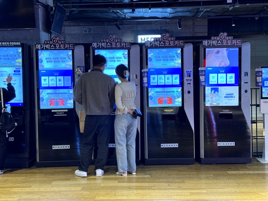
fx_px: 372
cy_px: 100
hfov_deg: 39.7
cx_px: 134
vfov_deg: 30.3
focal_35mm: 48
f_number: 1.78
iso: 320
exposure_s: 1/40
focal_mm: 6.76
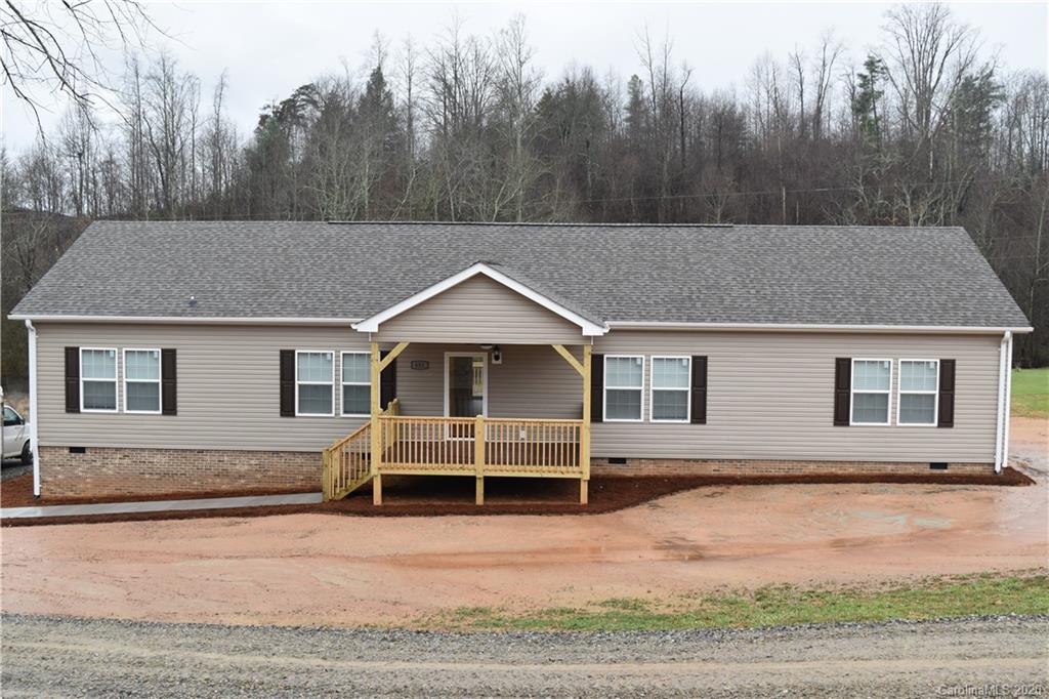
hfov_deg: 47.9
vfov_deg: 33.0
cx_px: 524
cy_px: 350
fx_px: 1180
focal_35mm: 40
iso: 400
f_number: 7.1
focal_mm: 27
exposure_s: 1/200
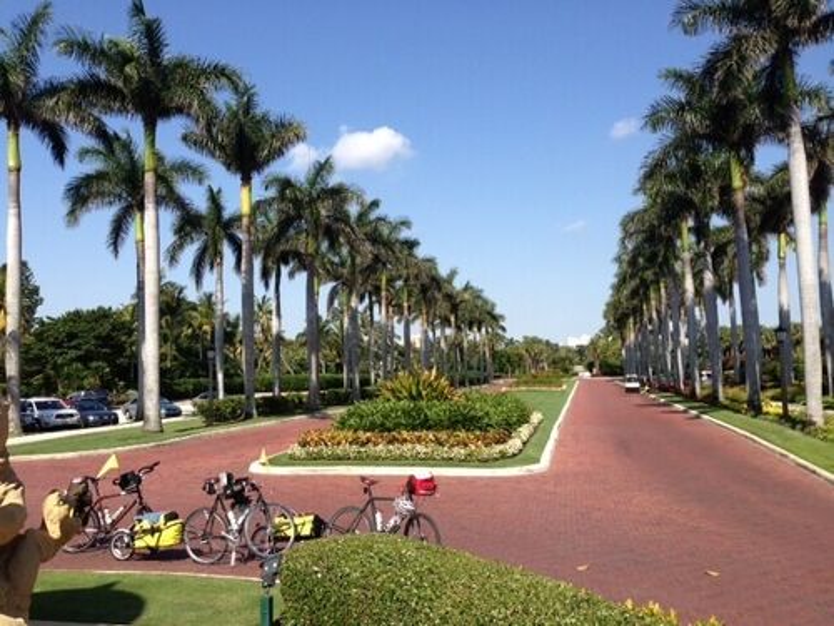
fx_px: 795
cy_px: 313
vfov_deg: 42.9
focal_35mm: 33
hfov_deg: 55.4
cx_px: 417
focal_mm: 4.13
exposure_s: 1/1339
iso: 50
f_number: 2.4
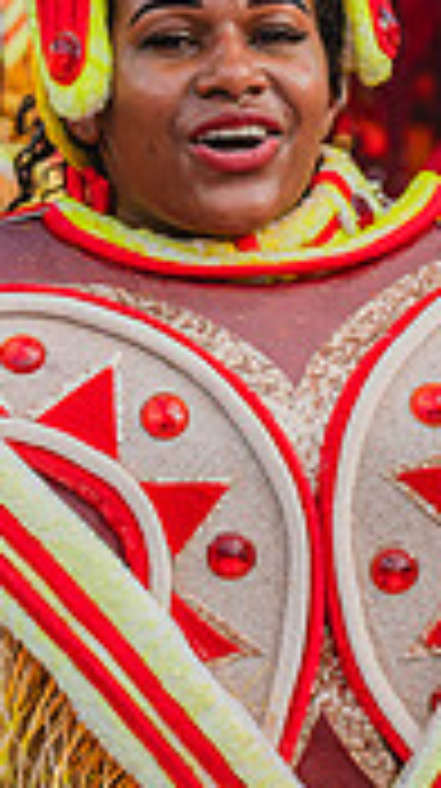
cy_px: -54
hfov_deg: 4.5
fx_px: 5611
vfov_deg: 8.0
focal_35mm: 269
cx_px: 322
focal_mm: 100
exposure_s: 1/1600
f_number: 5.6
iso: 640
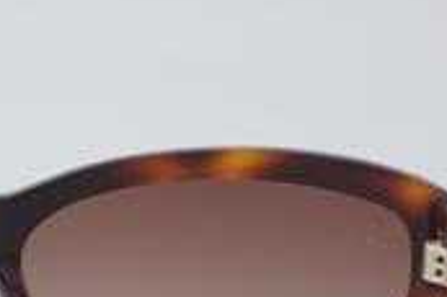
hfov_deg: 10.6
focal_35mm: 191
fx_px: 2371
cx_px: -47
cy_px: 282
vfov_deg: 7.1
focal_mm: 55
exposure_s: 1/3
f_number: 32
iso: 100
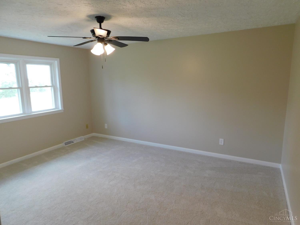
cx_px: 150
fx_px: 199
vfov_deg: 58.9
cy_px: 112
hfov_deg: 73.9
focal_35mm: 23
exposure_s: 1/30
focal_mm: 4
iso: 125
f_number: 3
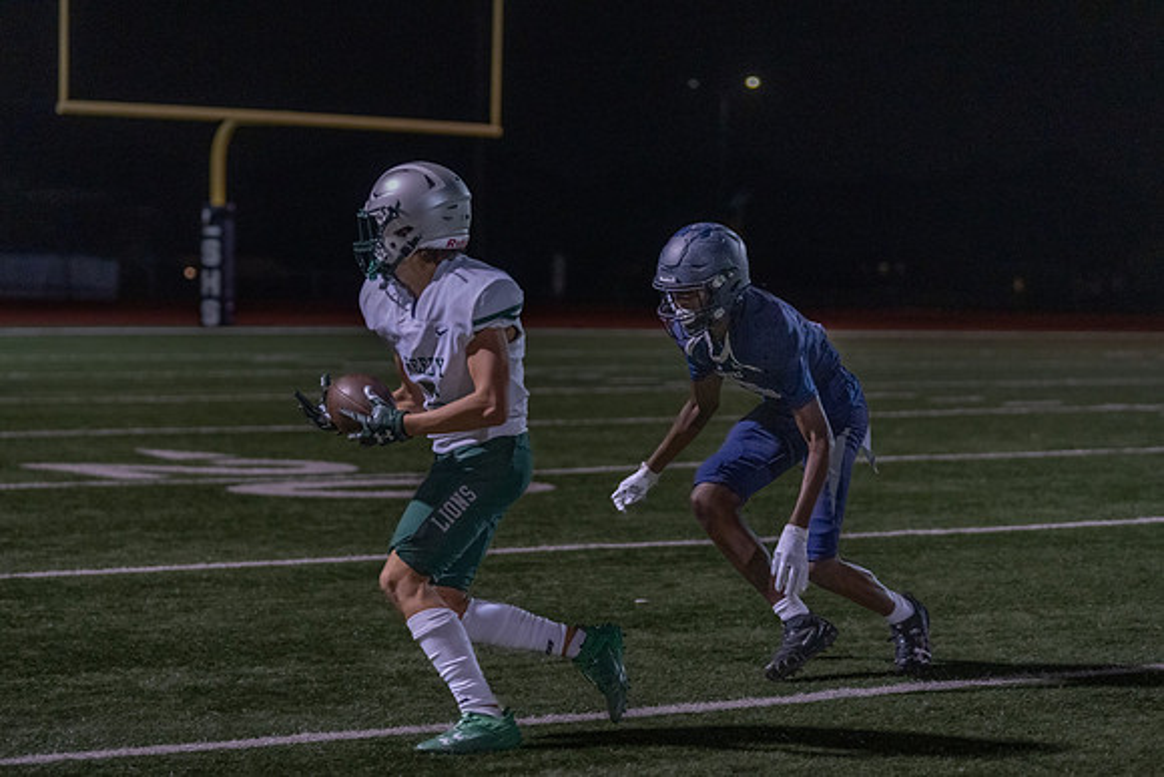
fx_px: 3692
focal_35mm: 114
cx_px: 582
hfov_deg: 17.9
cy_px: 388
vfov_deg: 12.0
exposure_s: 1/1000
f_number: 3.2
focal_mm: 103
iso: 6400
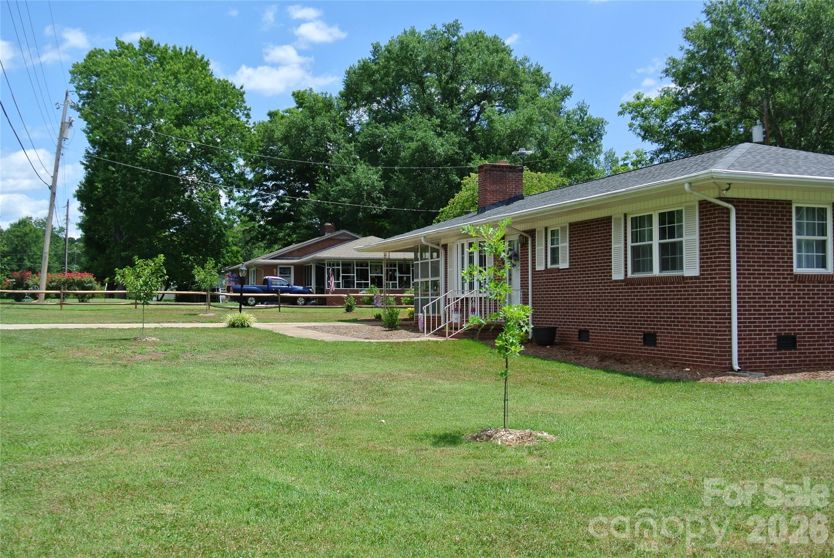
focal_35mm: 39
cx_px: 417
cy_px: 279
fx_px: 904
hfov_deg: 49.5
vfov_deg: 34.3
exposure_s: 1/640
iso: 100
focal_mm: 14.5
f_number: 4.5
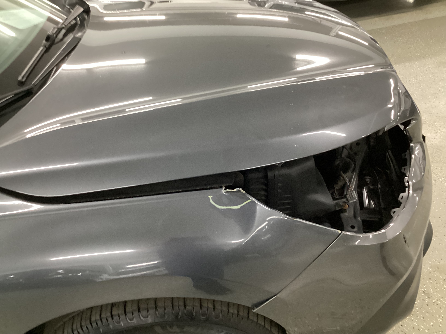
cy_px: 167
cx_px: 223
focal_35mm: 31
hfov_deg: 58.4
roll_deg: +11.6
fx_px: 399
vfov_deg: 45.4
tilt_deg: -37.5
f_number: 2.4
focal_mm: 3.3
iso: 400
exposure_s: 1/33
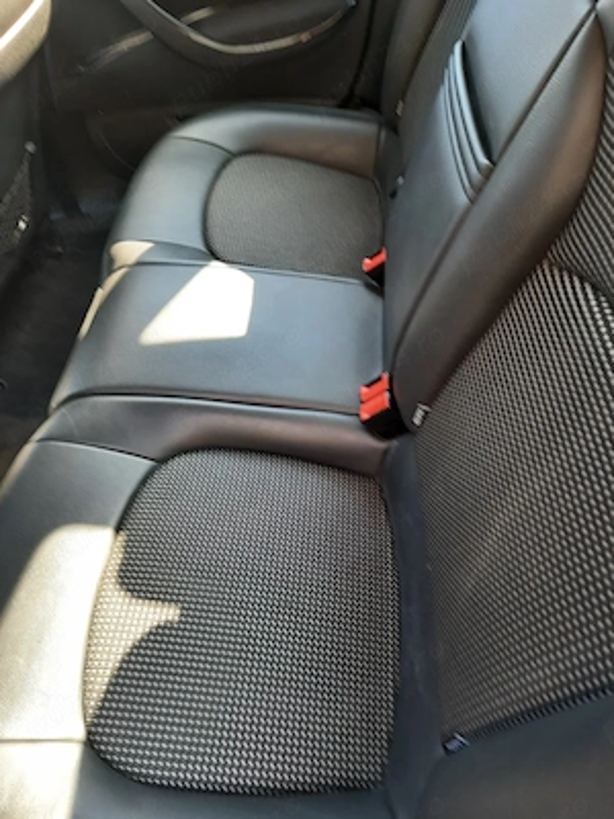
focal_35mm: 24
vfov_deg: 71.6
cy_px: 410
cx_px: 307
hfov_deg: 56.8
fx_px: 568
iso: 125
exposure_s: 1/50
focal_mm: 5.23
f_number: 1.8
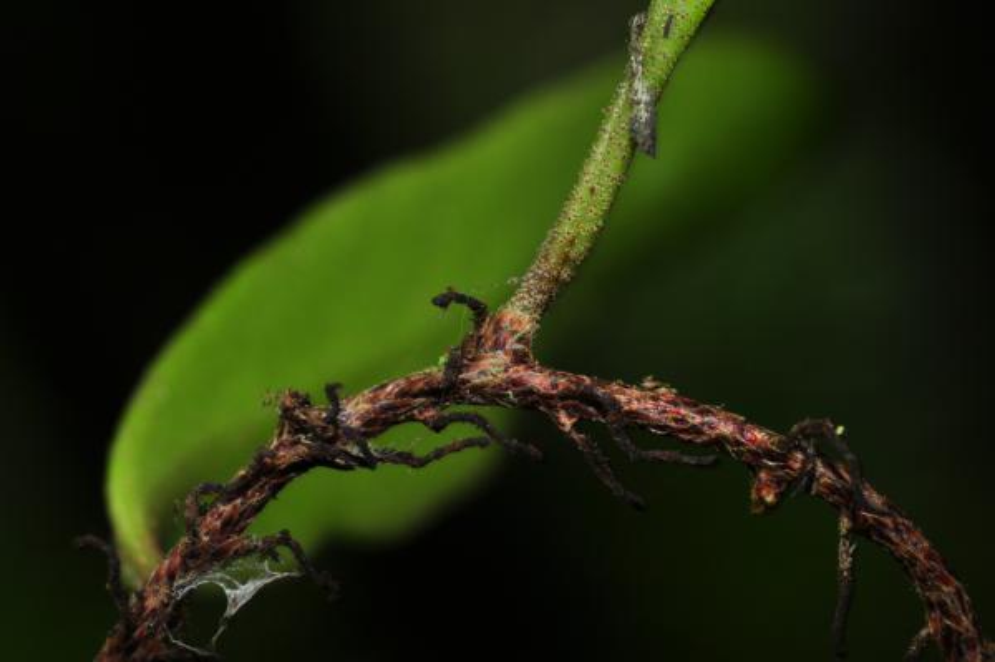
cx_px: 498
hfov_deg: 22.6
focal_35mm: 90
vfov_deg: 15.2
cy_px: 331
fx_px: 2485
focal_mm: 60
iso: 250
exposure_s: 1/60
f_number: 18
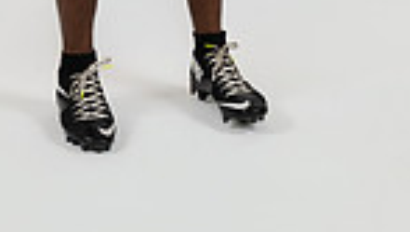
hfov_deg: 16.7
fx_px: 1385
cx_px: 92
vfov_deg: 8.7
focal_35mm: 127
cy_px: -310
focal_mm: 39.7
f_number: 3.5
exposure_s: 1/125
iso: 250
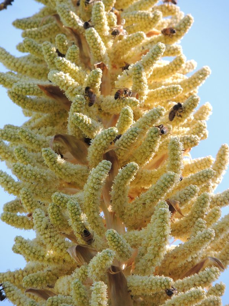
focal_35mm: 700
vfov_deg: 2.8
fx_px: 6174
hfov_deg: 2.1
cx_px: 114
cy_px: 153
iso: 360
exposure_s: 1/400
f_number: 5
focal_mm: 124.8
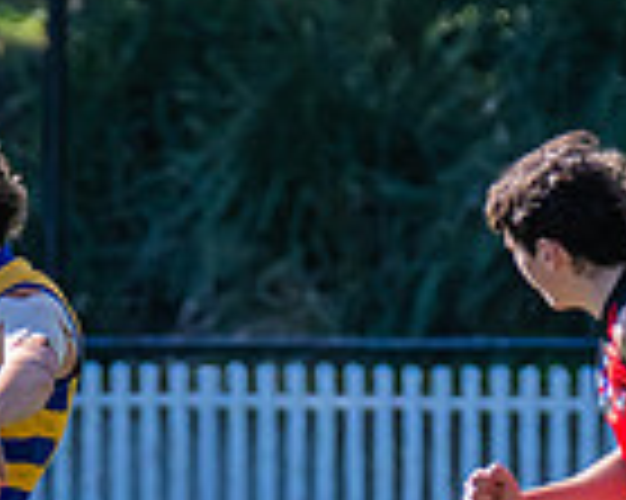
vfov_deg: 1.0
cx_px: -172
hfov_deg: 1.2
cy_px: 397
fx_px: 29567
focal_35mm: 1597
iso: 800
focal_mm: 340
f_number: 9
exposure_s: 1/1250
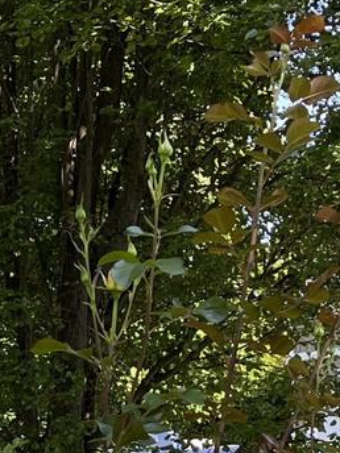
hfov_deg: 12.8
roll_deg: +0.3
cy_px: 507
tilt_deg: -2.4
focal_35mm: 116
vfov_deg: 16.4
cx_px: 183
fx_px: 1519
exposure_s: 1/359
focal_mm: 5.1
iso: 50
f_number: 1.6
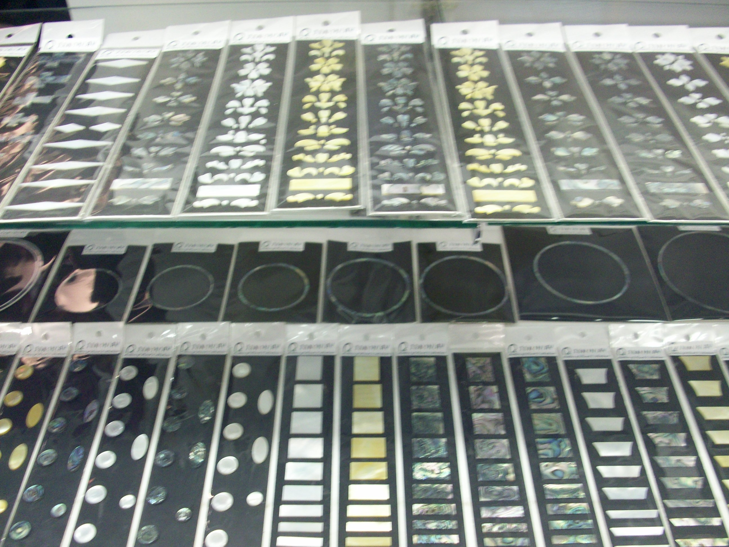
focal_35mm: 34
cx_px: 364
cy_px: 274
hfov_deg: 54.0
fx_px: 716
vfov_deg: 41.8
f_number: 2.8
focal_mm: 5.7
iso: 160
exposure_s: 1/15.3
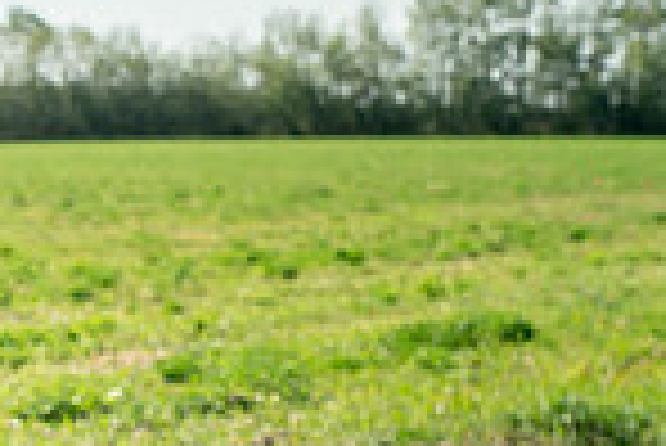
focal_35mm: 110
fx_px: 2037
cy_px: 588
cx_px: -500
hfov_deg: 16.0
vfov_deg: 12.1
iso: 250
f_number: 3.5
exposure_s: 1/200
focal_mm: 28
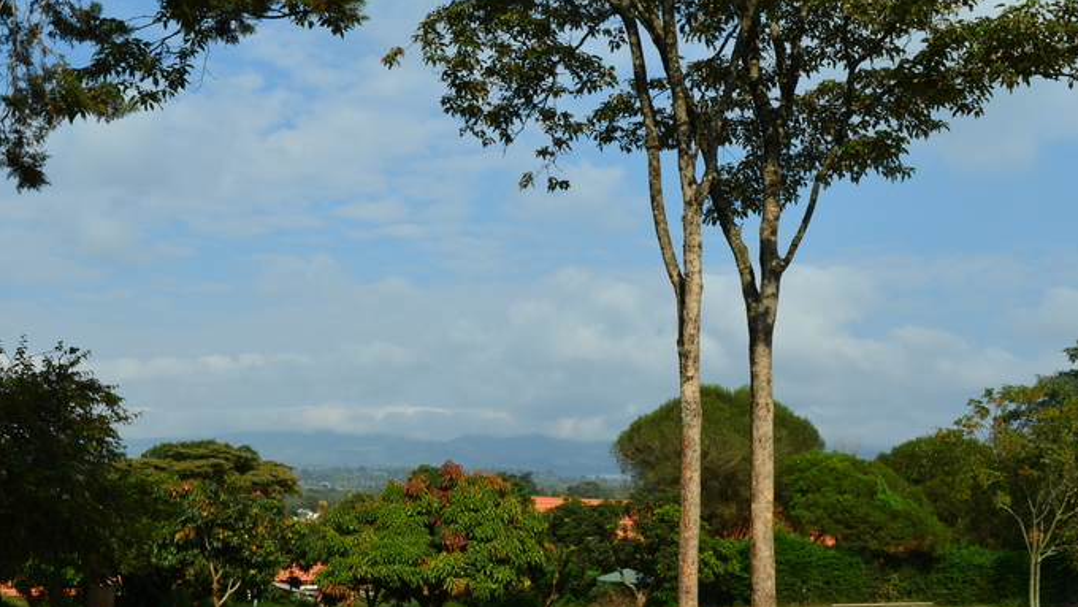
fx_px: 1430
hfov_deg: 41.2
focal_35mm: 50
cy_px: 308
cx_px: 450
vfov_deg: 24.0
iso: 110
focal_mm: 22
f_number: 11
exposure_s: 1/125
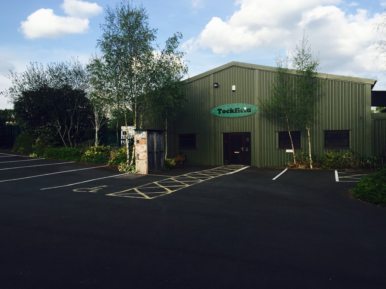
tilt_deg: +0.3
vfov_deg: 48.2
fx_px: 323
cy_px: 144
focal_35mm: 29
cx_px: 193
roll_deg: +1.3
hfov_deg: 61.7
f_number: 2.2
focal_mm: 4.15
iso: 32
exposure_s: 1/942
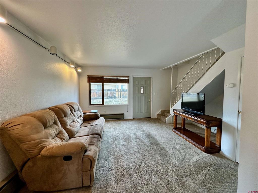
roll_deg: -0.2
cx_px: 129
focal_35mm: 14
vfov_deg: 85.7
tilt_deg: -2.4
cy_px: 96
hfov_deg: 102.1
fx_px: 104
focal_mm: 2.22
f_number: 2.2
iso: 160
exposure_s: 1/120
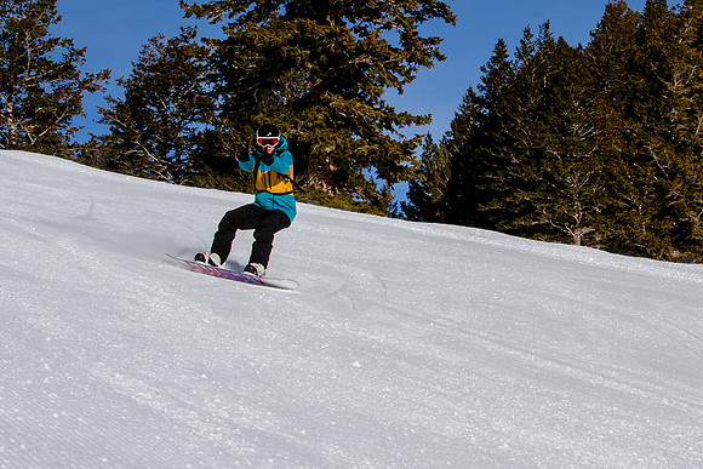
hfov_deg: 16.3
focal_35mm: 125
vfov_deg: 11.0
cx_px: 515
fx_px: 2441
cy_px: 169
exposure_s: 1/1000
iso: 160
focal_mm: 46
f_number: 9
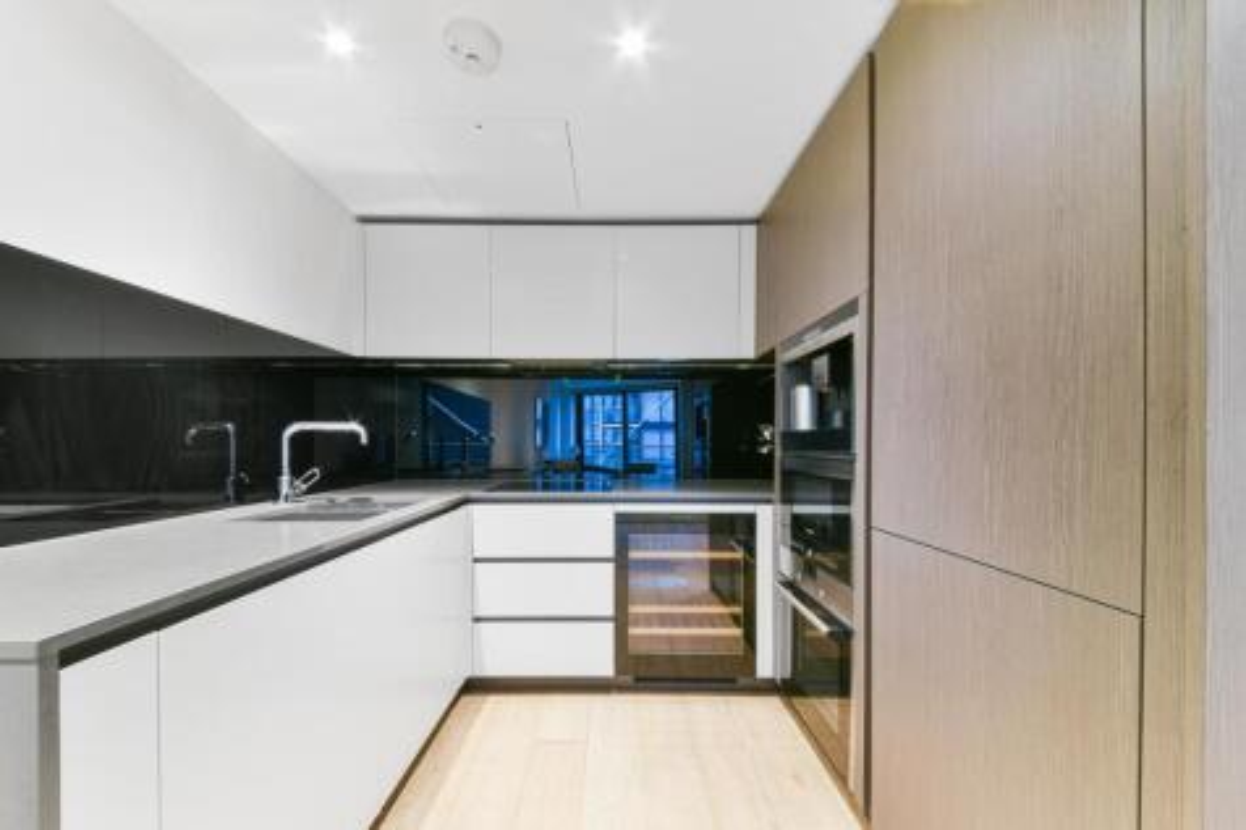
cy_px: 415
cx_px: 623
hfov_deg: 112.6
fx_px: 415
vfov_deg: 90.0
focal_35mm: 12
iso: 200
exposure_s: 4
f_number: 16
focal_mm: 12
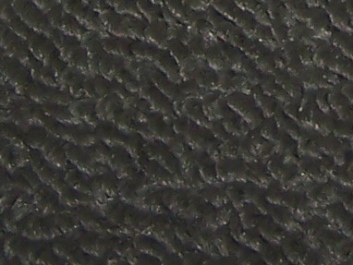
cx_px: 577
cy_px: -379
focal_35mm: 256
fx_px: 2612
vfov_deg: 5.6
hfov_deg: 7.6
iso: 80
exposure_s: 1/60
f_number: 2.8
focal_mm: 6.3
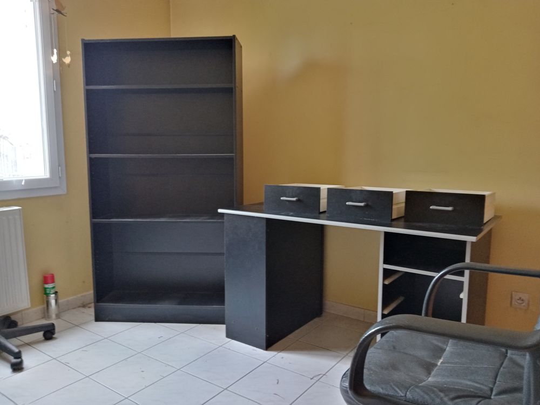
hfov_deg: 67.3
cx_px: 270
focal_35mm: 26
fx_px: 406
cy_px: 202
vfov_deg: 53.1
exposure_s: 1/33.3
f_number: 1.8
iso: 321
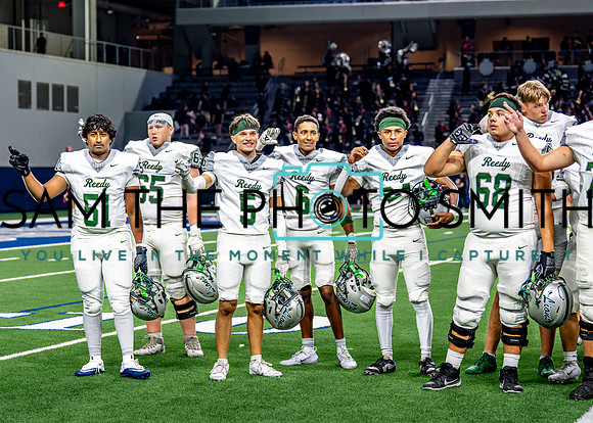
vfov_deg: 15.2
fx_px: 1586
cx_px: 267
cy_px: 194
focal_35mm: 94
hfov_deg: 21.2
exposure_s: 1/400
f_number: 2.8
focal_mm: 70
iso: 1000
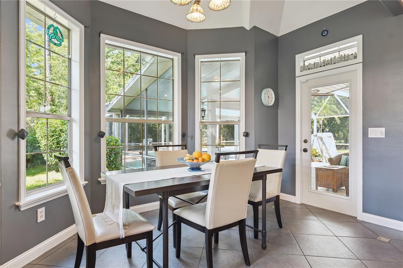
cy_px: 134
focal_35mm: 19
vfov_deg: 64.5
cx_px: 202
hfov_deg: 86.9
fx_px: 213
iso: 800
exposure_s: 1/30
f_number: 10
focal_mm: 19
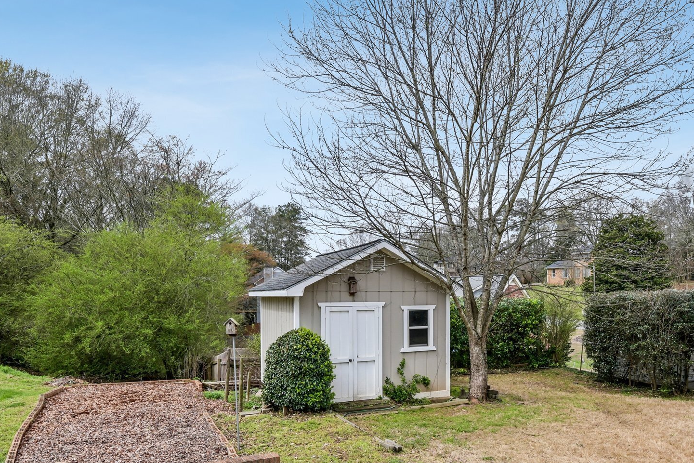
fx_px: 521
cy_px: 302
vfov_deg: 47.3
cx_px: 403
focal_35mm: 27
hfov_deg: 67.0
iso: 200
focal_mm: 19
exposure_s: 1/500
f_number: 8
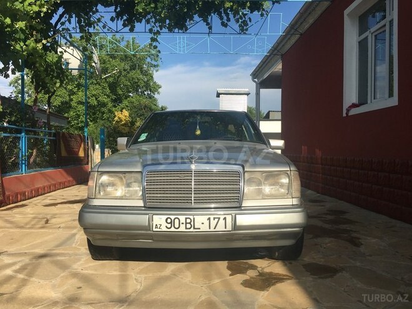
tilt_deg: -0.6
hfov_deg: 61.7
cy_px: 154
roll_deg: +0.3
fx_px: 345
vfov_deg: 48.2
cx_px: 206
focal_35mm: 29
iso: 25
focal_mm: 4.15
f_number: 2.2
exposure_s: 1/1570
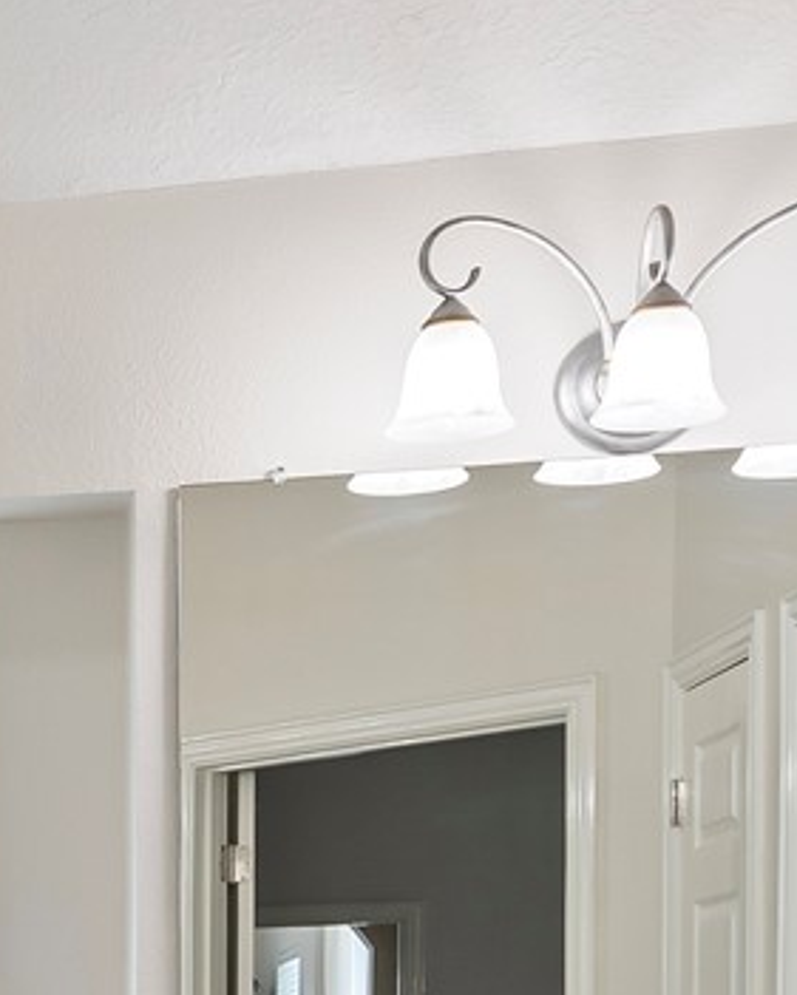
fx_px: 2741
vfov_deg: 19.6
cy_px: 1117
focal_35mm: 93
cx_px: -1123
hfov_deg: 12.7
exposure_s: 1/2.5
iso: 125
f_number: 6.3
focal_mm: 16
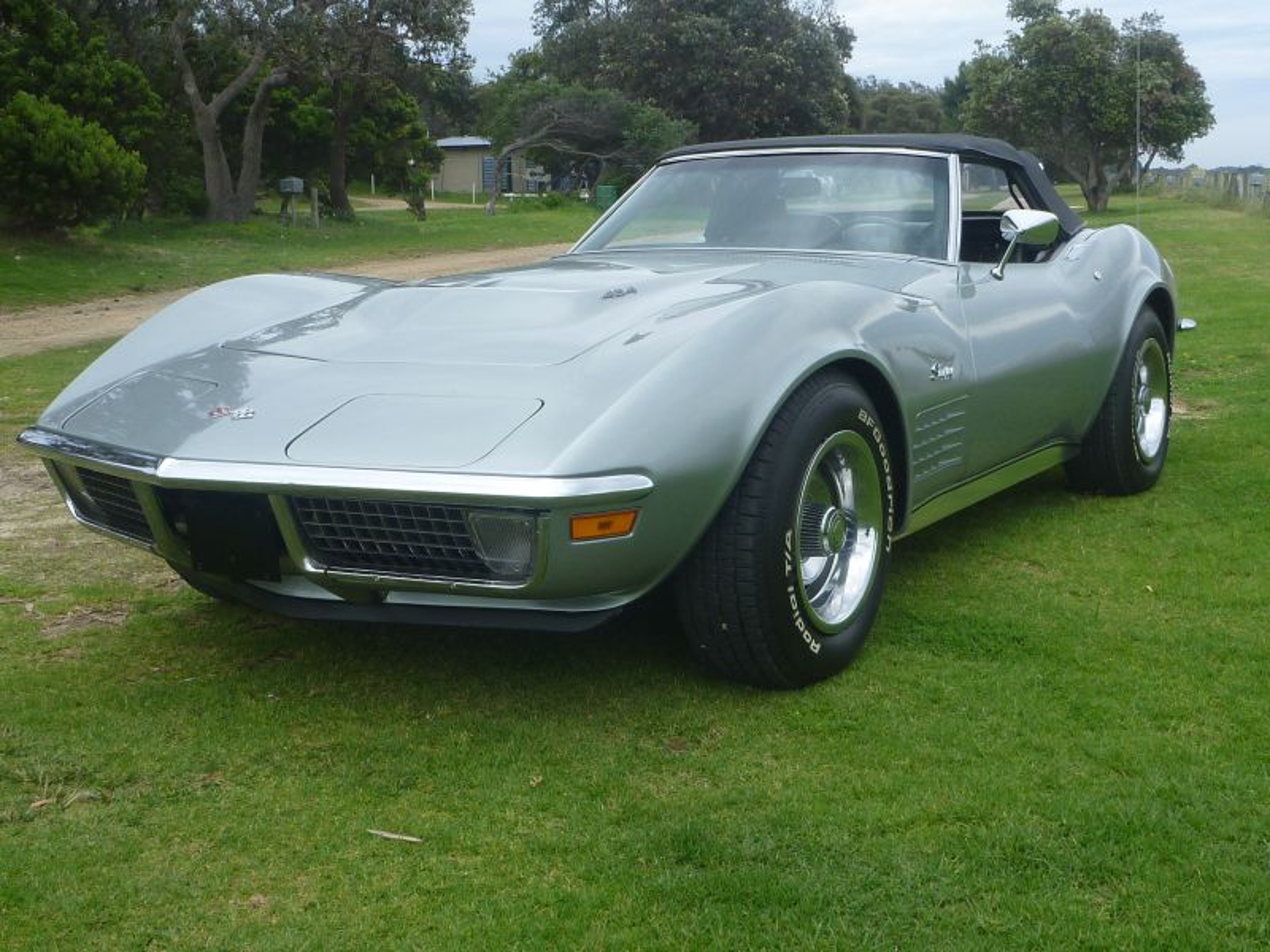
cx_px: 635
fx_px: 1578
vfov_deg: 33.6
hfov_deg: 43.9
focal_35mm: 43
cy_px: 476
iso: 80
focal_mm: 4.9
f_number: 3.3
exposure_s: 1/640
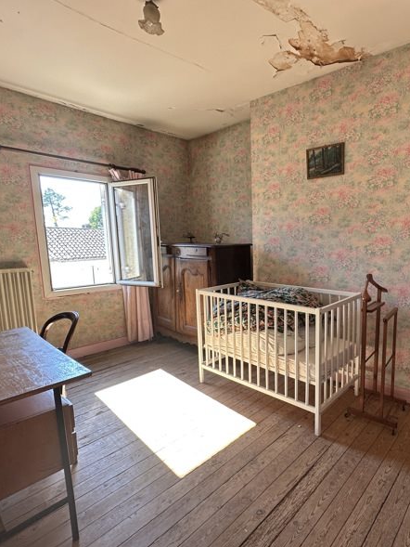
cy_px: 278
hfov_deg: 66.5
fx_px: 300
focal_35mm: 19
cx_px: 279
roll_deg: +0.2
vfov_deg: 84.6
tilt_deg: -8.0
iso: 100
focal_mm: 2.22
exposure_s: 1/99
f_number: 2.2
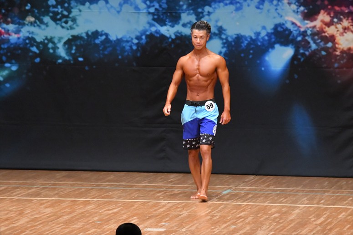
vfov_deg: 5.1
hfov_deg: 7.6
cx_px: 176
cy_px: 118
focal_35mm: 270
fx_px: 2646
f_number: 5.6
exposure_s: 1/400
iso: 8000
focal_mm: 180
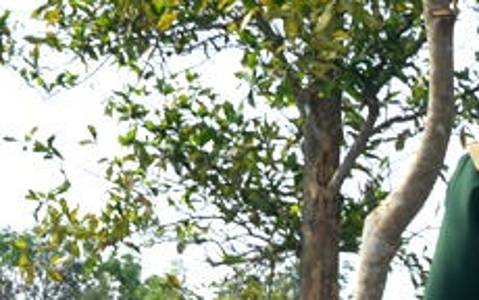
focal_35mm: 198
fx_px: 2586
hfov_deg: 10.5
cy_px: 577
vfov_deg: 6.5
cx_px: 527
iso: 100
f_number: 6.3
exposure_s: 1/200
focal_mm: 22
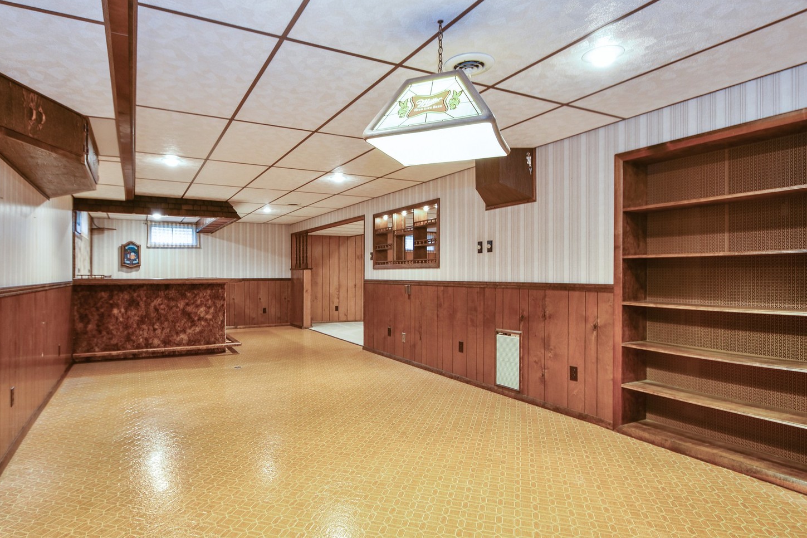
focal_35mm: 19
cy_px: 291
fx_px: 432
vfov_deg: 63.7
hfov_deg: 86.1
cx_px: 393
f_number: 6.3
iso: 200
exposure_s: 1/2
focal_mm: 11.5
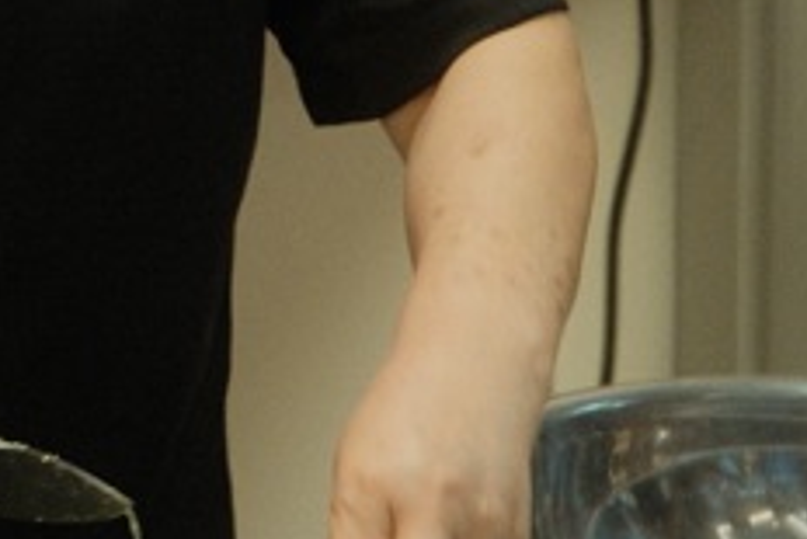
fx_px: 5563
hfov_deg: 7.9
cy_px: -786
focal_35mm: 248
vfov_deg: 5.4
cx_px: -877
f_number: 3.2
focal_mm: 31.9
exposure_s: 1/60
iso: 1250
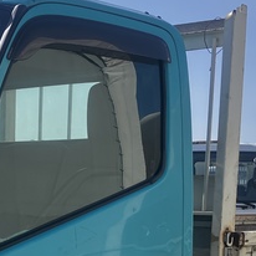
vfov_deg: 17.5
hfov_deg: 18.0
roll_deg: -3.0
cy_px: 277
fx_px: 803
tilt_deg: -3.6
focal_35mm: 96
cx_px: 67
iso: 32
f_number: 1.8
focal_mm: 3.99
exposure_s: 1/1736
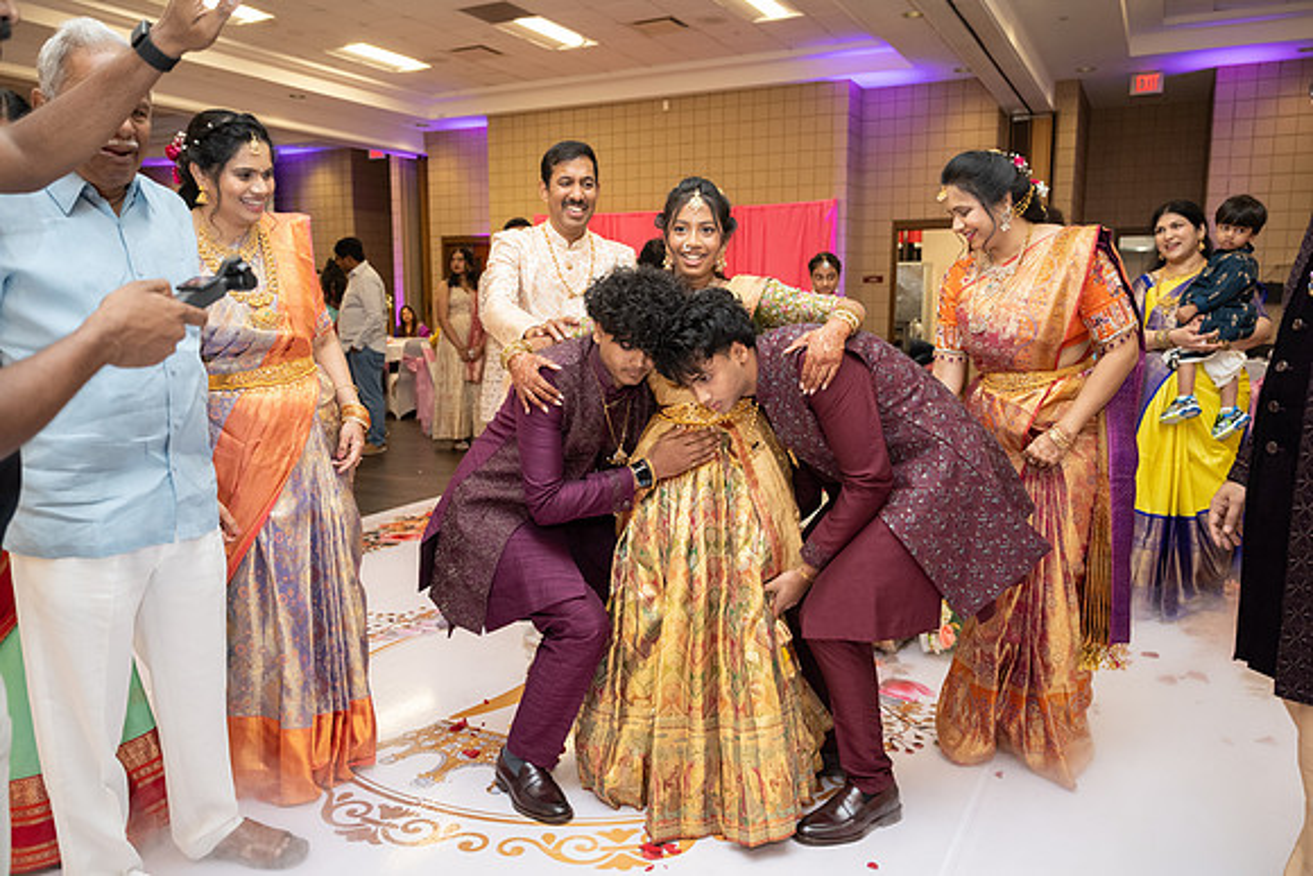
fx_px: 987
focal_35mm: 27
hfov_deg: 67.3
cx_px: 656
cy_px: 438
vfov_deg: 47.9
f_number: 3.2
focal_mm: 25.5
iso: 1250
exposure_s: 1/160
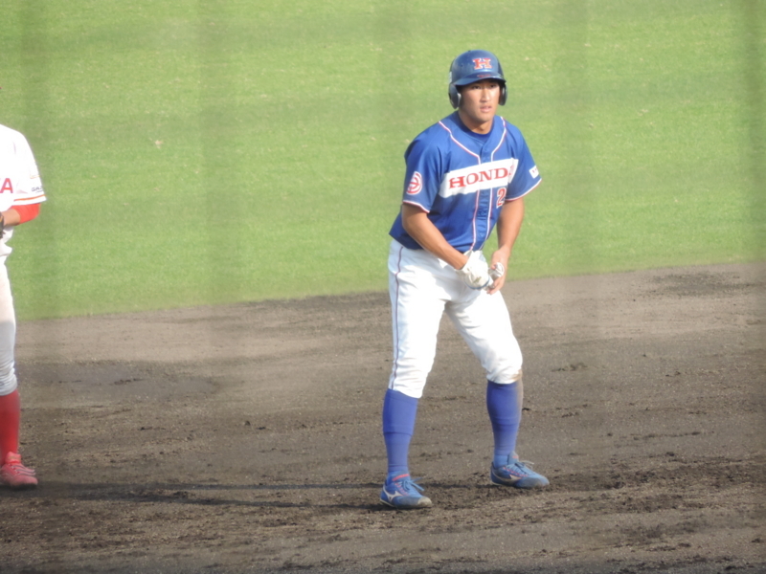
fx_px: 17703
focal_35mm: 800
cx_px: 383
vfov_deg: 1.9
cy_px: 287
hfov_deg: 2.5
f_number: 5.2
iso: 280
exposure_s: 1/400
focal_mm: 142.6
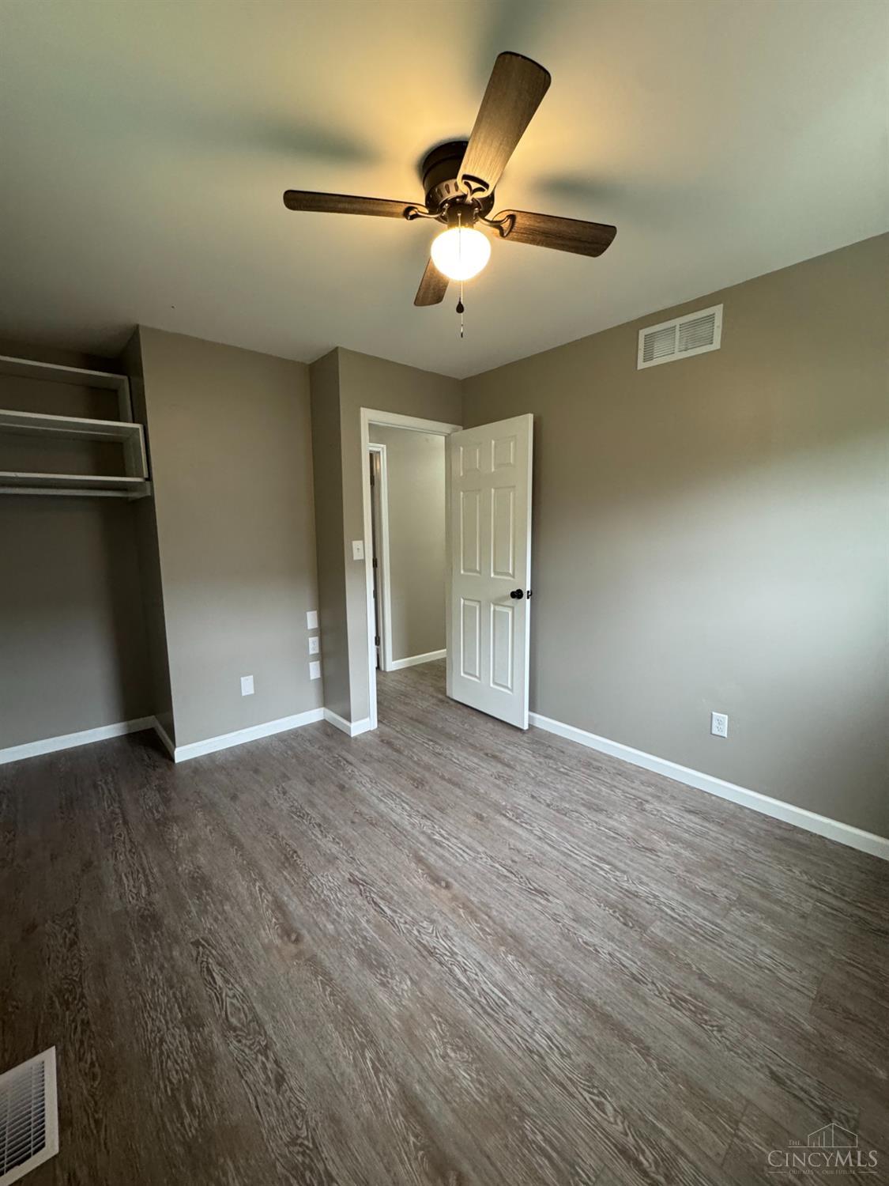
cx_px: 444
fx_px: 479
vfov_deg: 102.1
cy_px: 593
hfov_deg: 85.7
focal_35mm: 14
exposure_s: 1/60
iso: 320
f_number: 2.2
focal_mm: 2.22
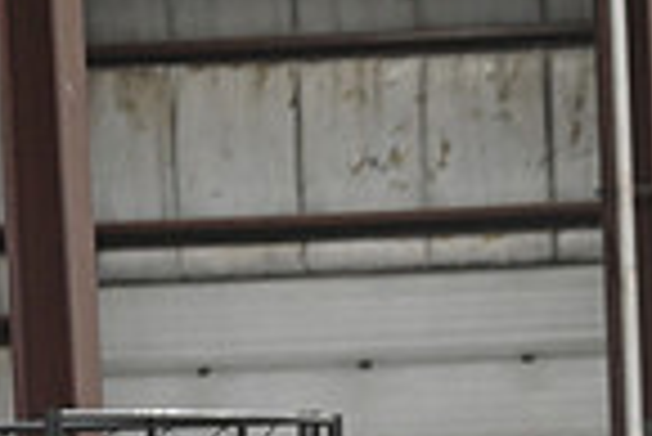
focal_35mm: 802
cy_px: 816
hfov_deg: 2.6
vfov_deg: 1.7
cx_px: 890
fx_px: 14539
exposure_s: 1/500
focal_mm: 200
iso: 4000
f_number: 2.8
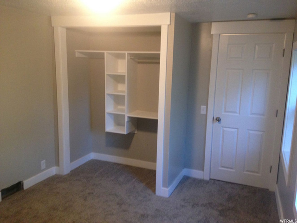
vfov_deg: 42.9
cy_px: 112
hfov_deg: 55.4
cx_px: 148
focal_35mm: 33
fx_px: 283
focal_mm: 4.12
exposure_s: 1/20
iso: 200
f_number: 2.4
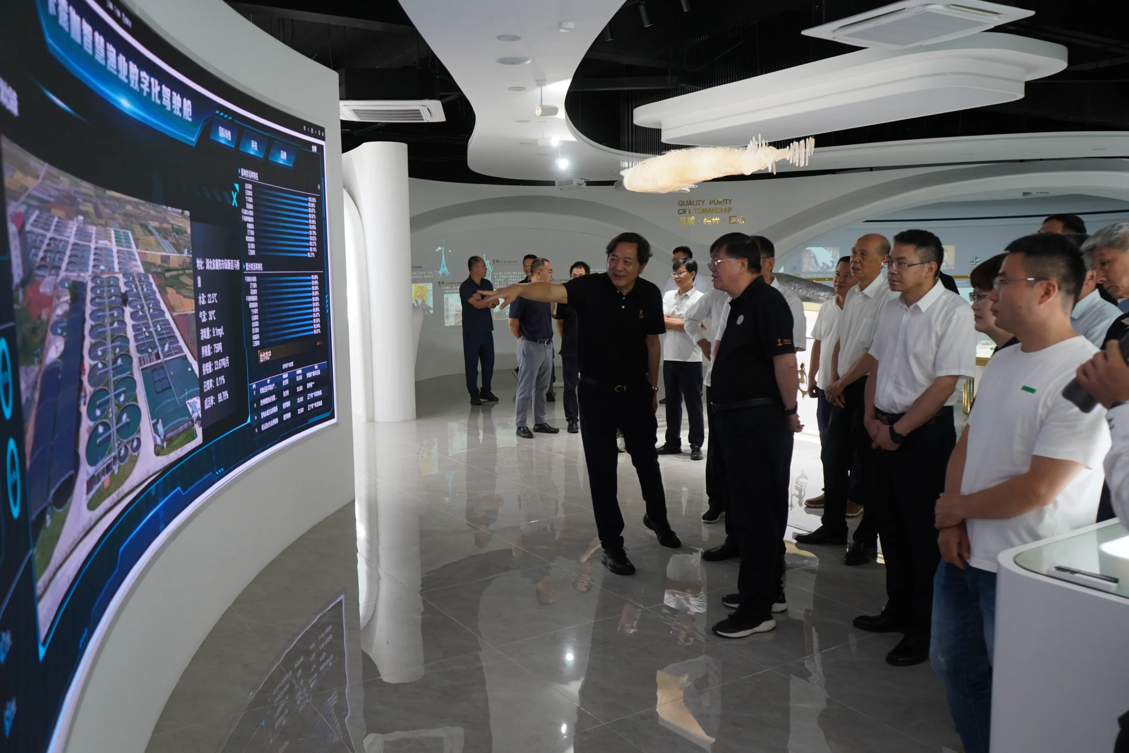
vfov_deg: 45.0
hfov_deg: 63.7
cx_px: 564
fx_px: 909
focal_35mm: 29
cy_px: 376
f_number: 3.5
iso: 800
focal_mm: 29
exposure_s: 1/160
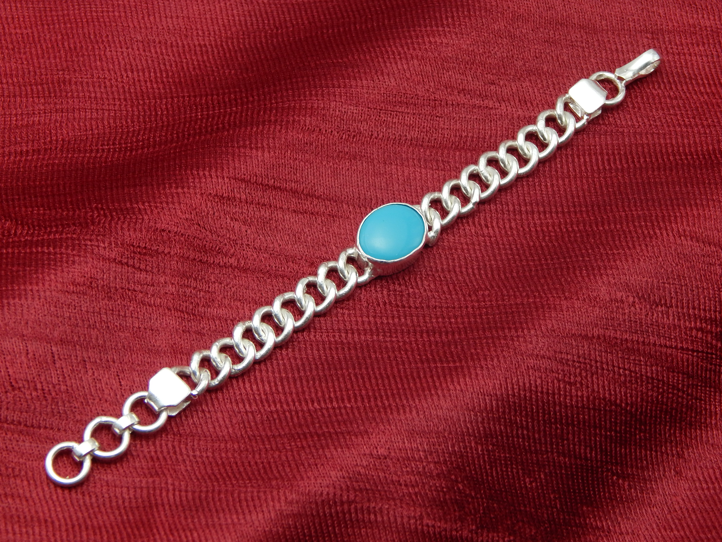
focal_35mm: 104
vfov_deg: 14.2
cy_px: 271
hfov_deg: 18.9
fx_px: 2169
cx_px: 361
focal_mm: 18.7
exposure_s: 1/60
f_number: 4.5
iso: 125
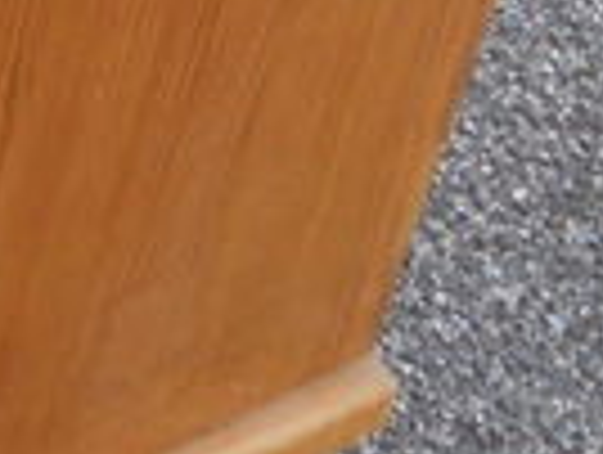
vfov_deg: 6.1
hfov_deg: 7.6
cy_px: -517
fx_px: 4153
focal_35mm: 238
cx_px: -940
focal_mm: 5.8
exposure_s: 1/160
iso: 80
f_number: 3.5
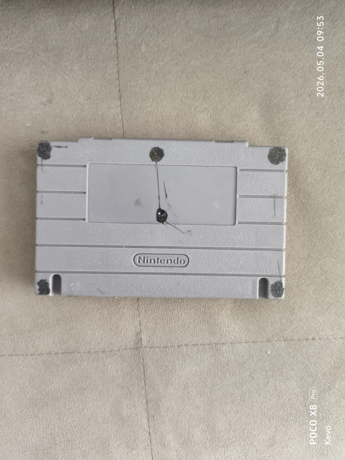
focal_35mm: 26
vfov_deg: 67.3
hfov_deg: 53.1
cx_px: 172
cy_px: 230
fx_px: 346
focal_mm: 4.95
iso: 640
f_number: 1.5
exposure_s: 1/30
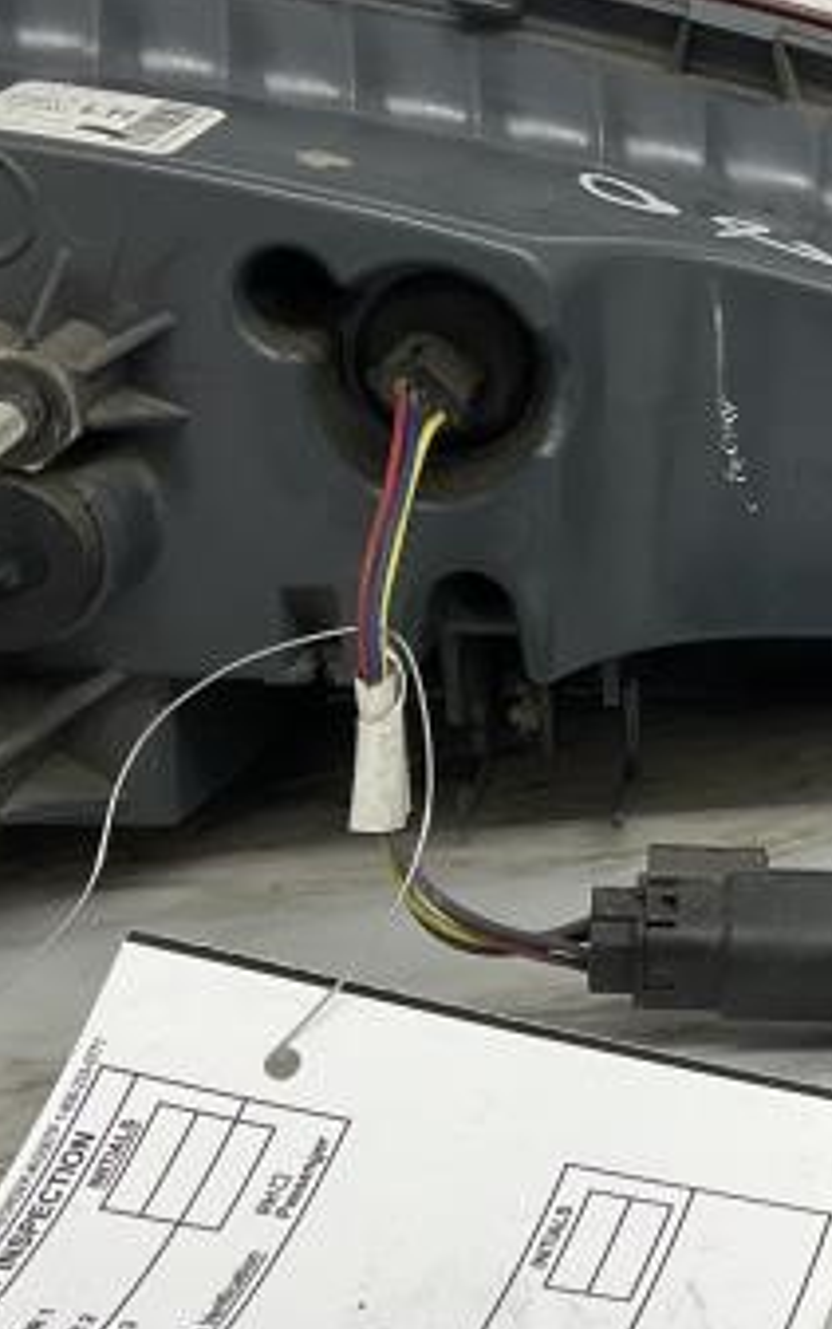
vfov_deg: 28.2
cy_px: 599
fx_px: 2645
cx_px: 800
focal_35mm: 73
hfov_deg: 17.5
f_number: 1.8
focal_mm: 3
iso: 64
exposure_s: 1/120
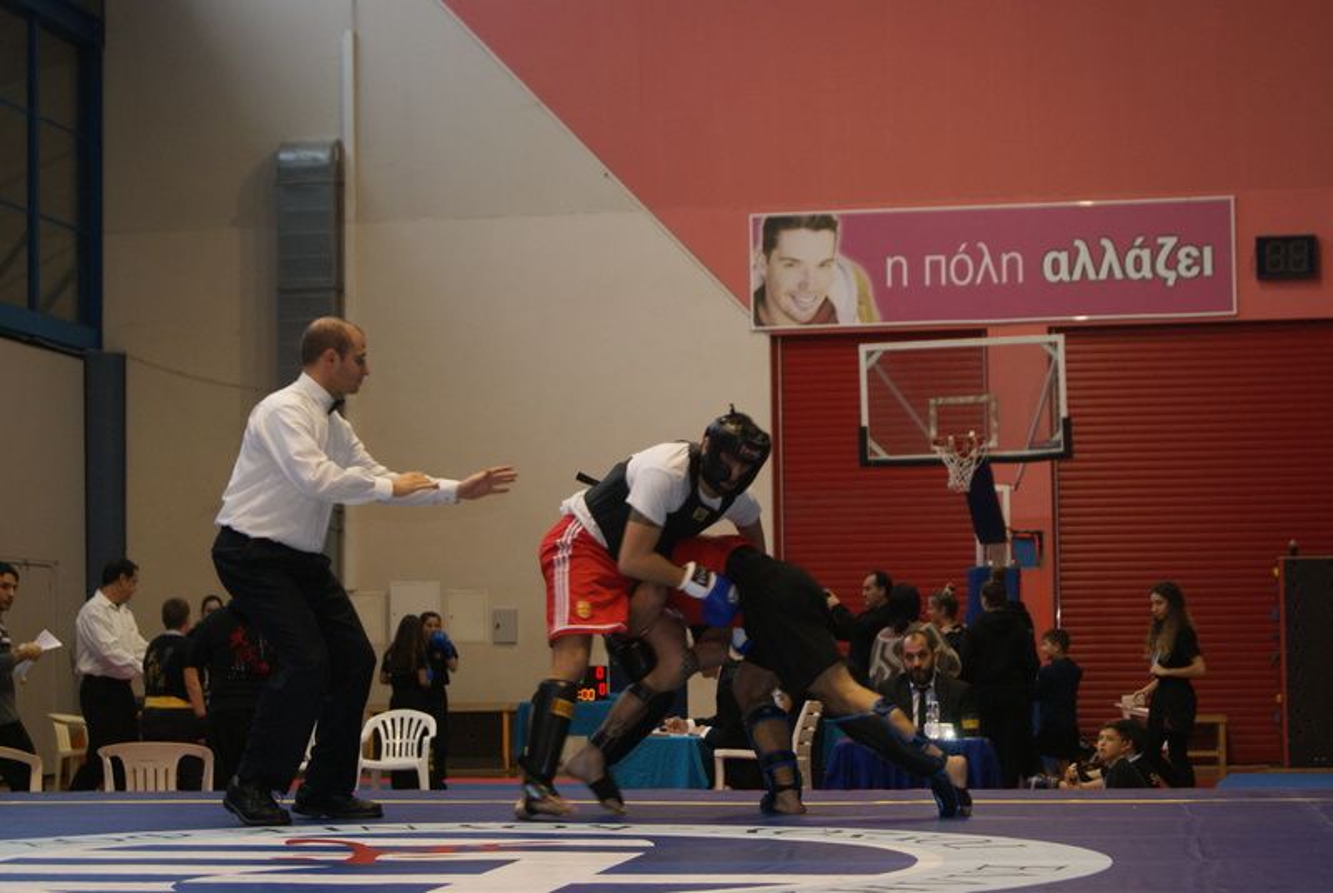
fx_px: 3059
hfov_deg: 24.6
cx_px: 666
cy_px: 446
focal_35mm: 82
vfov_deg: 16.6
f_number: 5.6
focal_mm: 55
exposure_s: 1/80
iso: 400
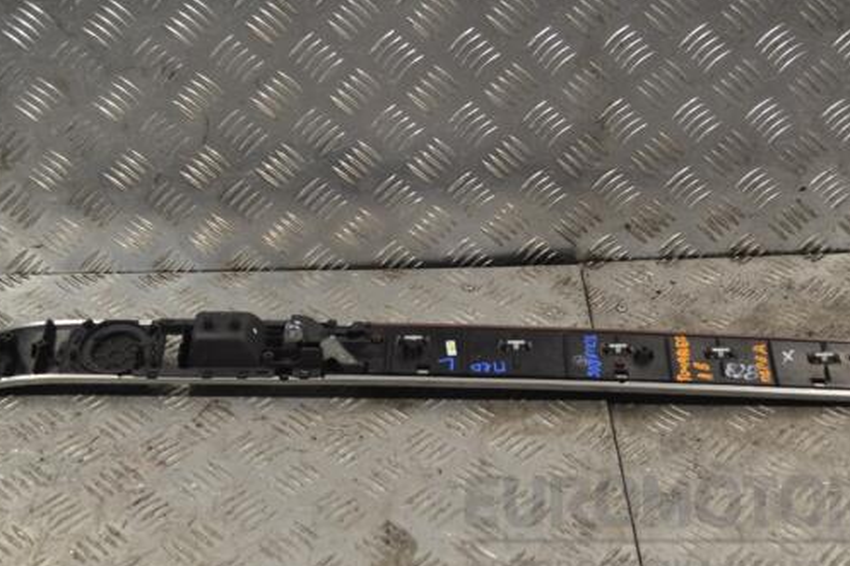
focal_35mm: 58
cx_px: 433
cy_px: 274
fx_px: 1369
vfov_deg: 23.4
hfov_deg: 34.5
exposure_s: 1/125
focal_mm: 32
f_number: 5.6
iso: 400
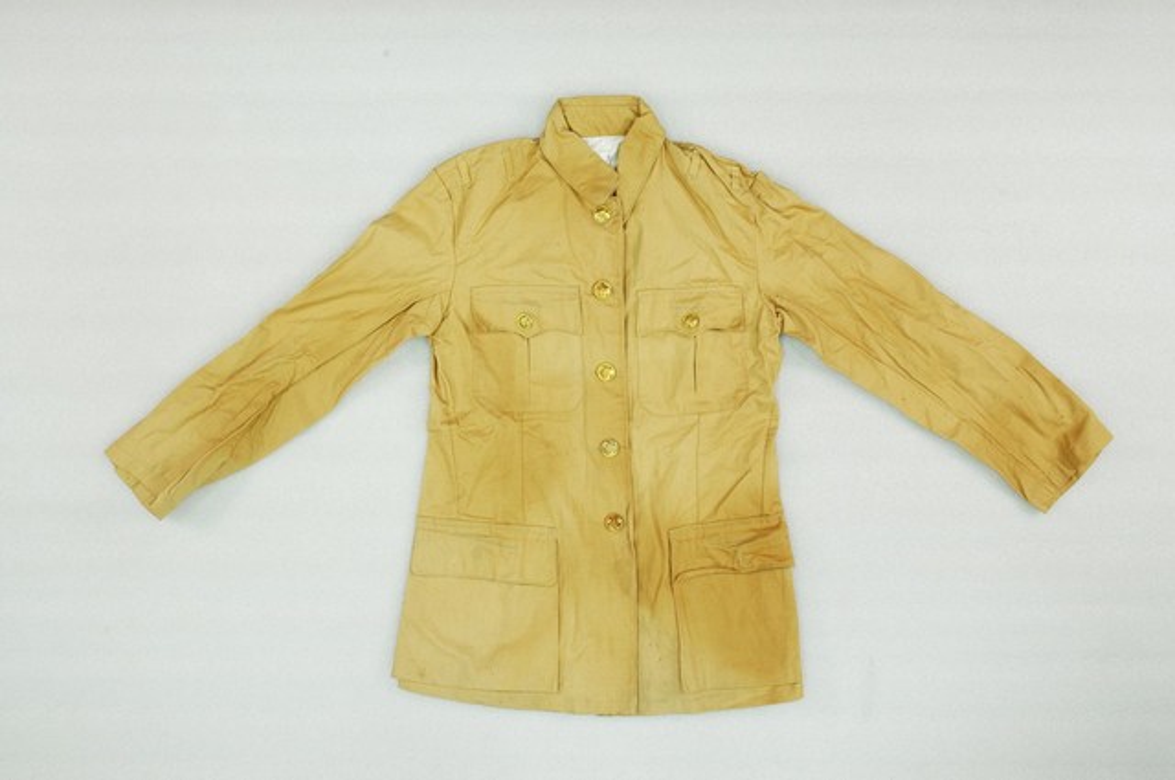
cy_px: 390
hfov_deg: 45.0
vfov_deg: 30.8
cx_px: 588
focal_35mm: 44
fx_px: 1418
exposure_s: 1/6
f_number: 8
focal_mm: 29
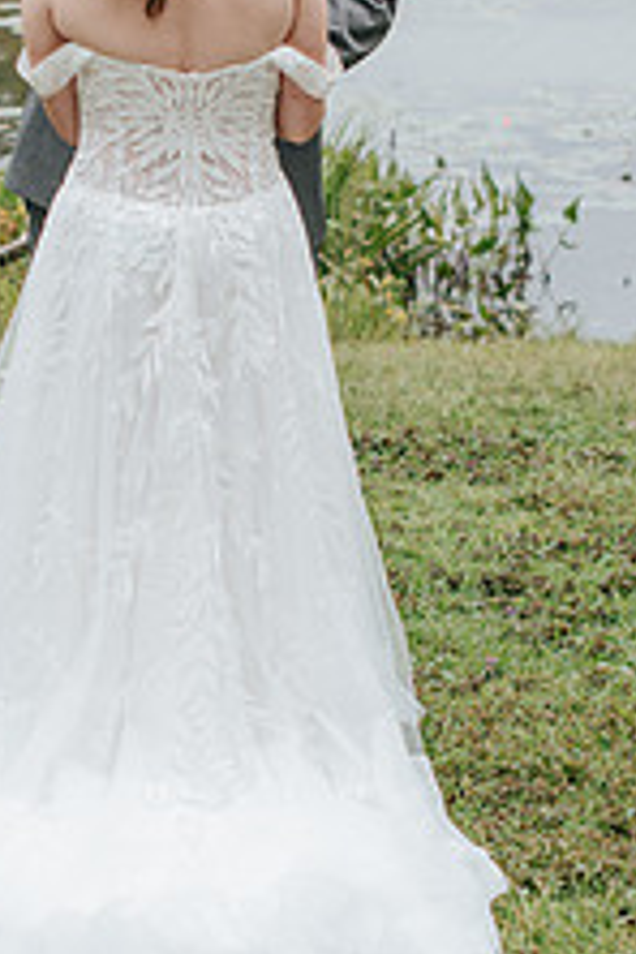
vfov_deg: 13.5
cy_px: 460
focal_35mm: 152
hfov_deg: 9.0
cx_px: 168
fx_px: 4028
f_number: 2.8
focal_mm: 50
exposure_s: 1/1250
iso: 200
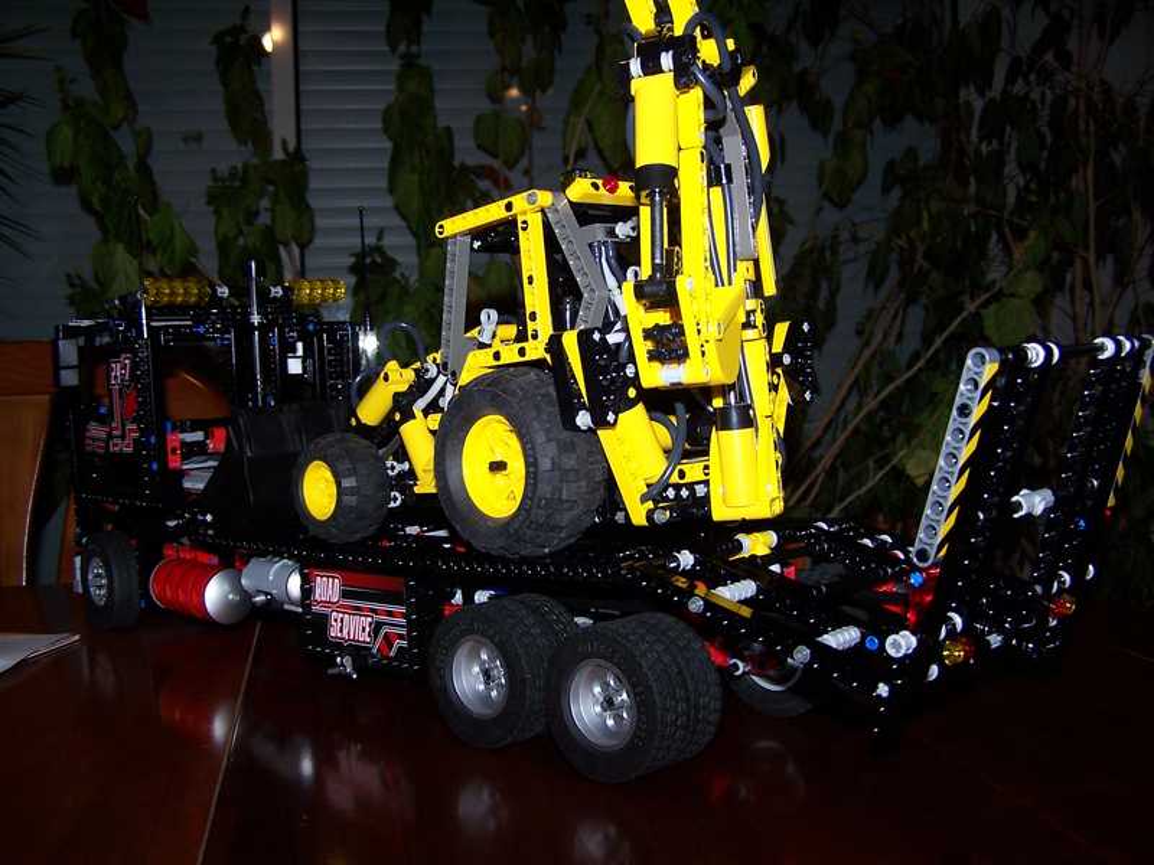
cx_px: 577
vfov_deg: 37.7
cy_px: 432
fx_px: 1267
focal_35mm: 38
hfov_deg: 49.0
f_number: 2.8
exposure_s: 1/60
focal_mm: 6.3
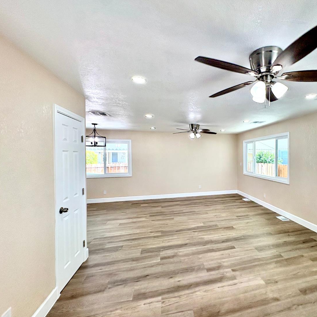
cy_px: 158
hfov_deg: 81.2
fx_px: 176
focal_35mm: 17
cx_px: 211
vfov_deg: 84.0
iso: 64
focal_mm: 2.22
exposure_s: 1/146
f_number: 2.2
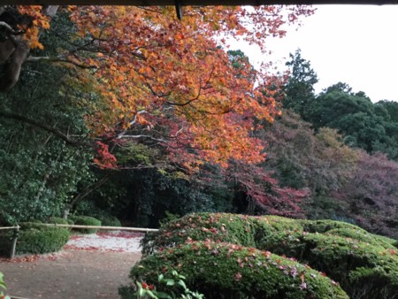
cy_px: 150
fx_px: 357
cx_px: 199
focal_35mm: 31
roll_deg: -6.2
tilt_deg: +8.9
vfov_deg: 45.5
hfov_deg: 58.3
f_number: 2.4
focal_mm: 3.3
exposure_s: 1/30
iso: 125
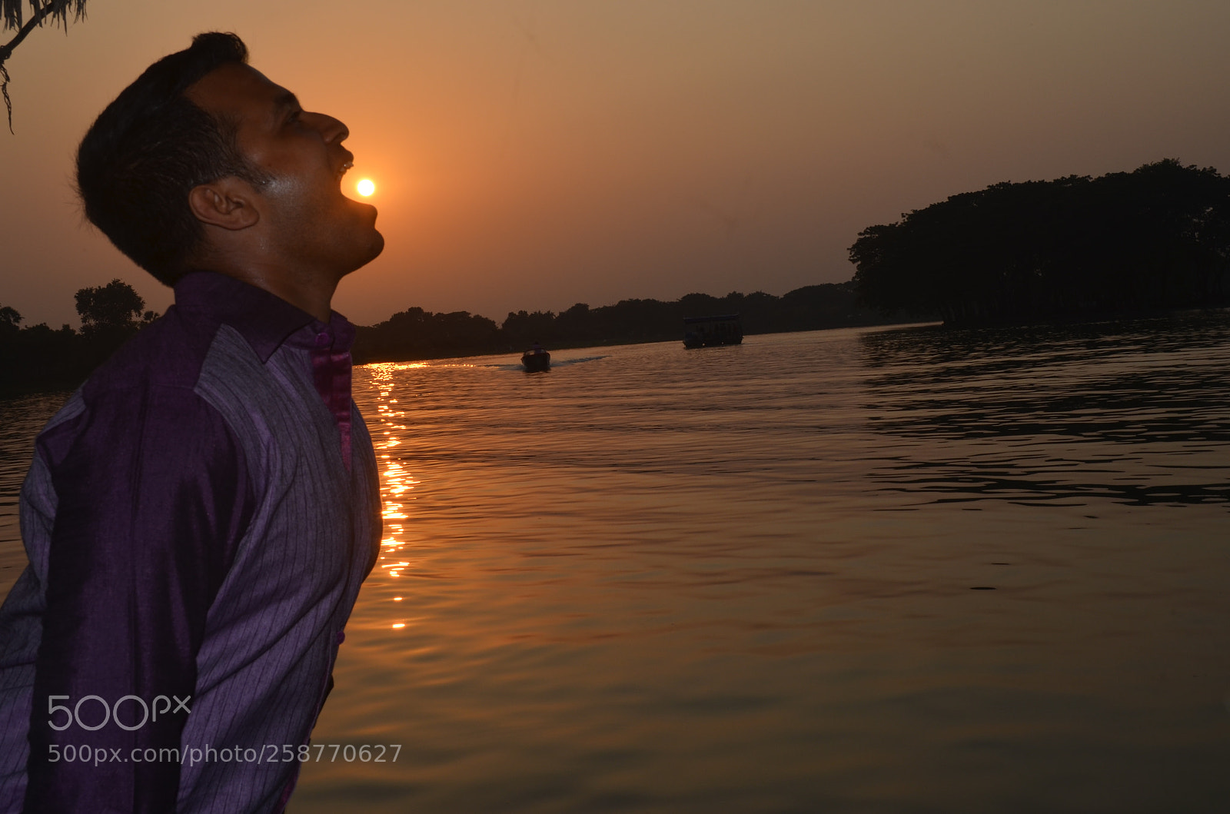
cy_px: 407
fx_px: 1636
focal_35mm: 48
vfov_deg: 27.9
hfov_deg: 41.2
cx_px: 615
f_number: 13
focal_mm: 32
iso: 100
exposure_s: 1/200
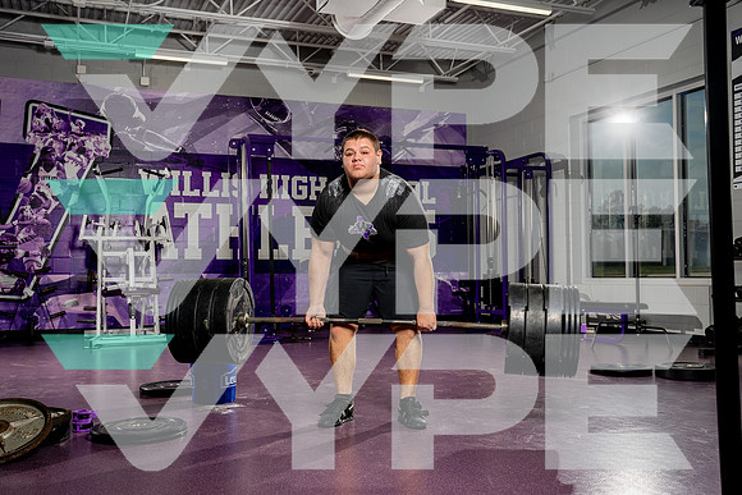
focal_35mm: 35
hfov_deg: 53.9
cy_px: 248
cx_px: 371
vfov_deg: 37.5
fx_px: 730
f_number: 8
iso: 100
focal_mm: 35
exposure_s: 1/250
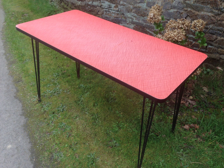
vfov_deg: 42.9
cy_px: 84
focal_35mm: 33
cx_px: 112
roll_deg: +4.1
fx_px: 214
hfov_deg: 55.4
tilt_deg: -40.1
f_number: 2.4
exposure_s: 1/215
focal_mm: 4.12
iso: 50
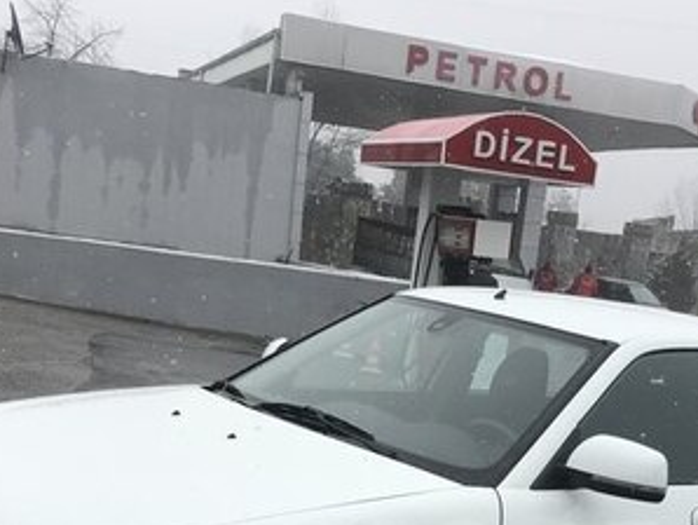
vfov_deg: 22.5
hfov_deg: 31.1
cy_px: 557
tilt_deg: -14.3
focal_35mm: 62
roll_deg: -6.8
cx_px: 419
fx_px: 1251
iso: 20
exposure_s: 1/1773
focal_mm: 3.99
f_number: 1.8
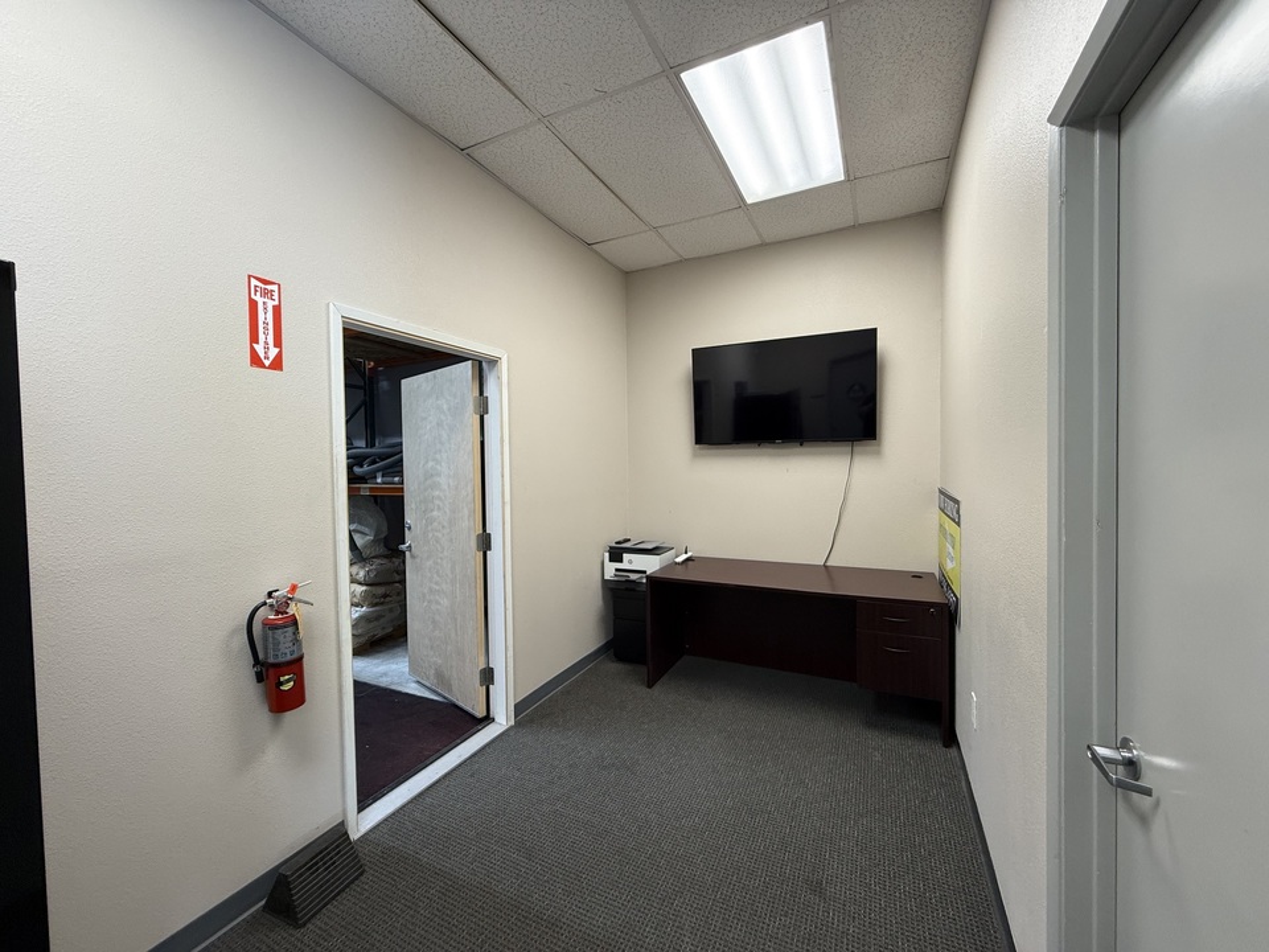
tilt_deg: -1.0
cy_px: 476
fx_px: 513
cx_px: 634
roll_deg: +0.2
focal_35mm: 14
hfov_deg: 102.1
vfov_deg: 85.7
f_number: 2.2
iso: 200
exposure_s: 1/60
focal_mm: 2.22
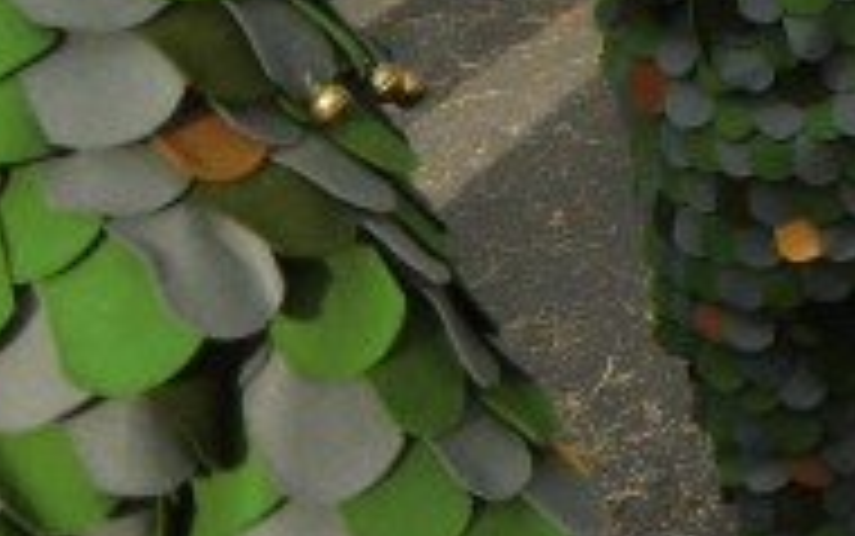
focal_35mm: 107
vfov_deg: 11.5
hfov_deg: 16.5
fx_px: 2495
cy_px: -369
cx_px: 1512
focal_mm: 4.3
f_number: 3.2
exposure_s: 1/400
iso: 64
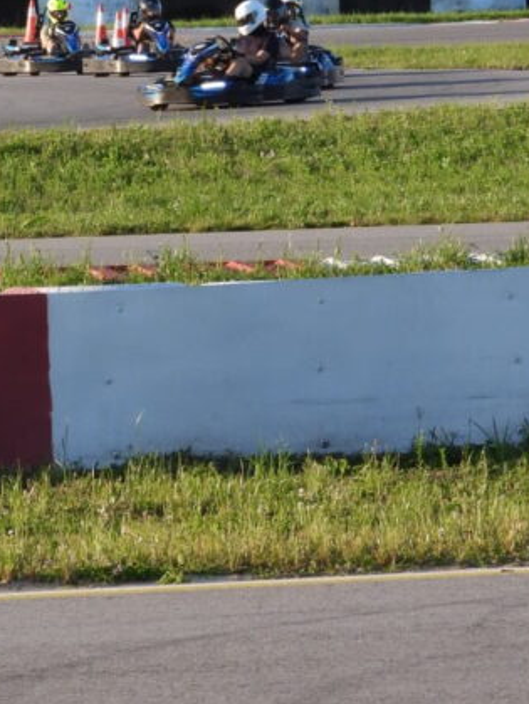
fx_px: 8443
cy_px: 8
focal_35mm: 415
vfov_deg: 4.8
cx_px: 35
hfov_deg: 3.6
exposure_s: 1/250
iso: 100
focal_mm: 30.5
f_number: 4
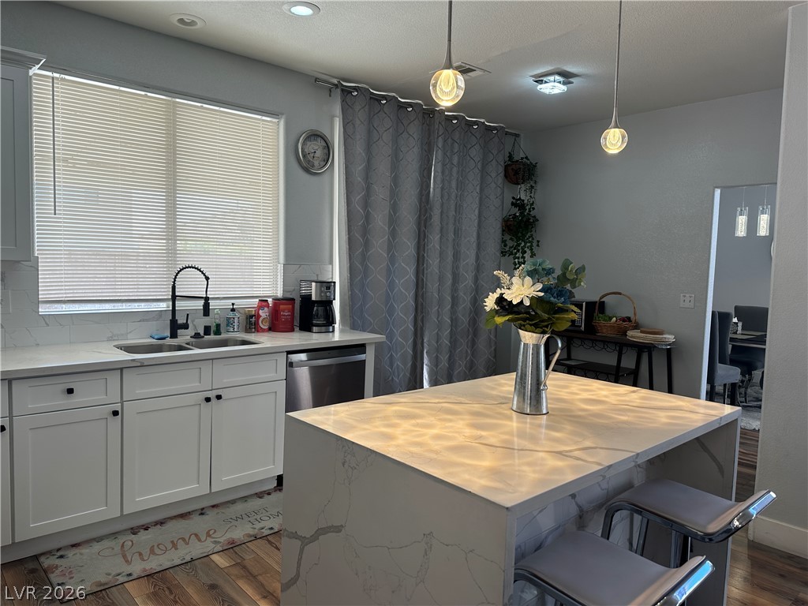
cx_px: 404
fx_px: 560
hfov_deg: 71.6
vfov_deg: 56.8
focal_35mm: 24
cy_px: 303
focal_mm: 6.86
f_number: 1.78
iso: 64
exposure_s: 1/192
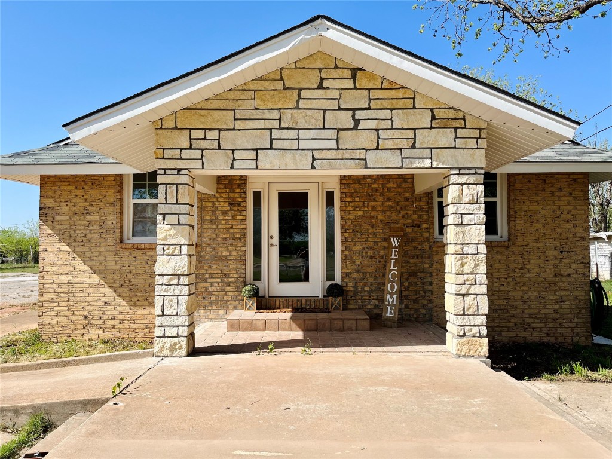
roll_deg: -0.1
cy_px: 230
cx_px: 306
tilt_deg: +3.1
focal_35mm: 26
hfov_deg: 67.3
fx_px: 460
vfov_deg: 53.1
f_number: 1.6
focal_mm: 5.1
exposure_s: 1/2967
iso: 50
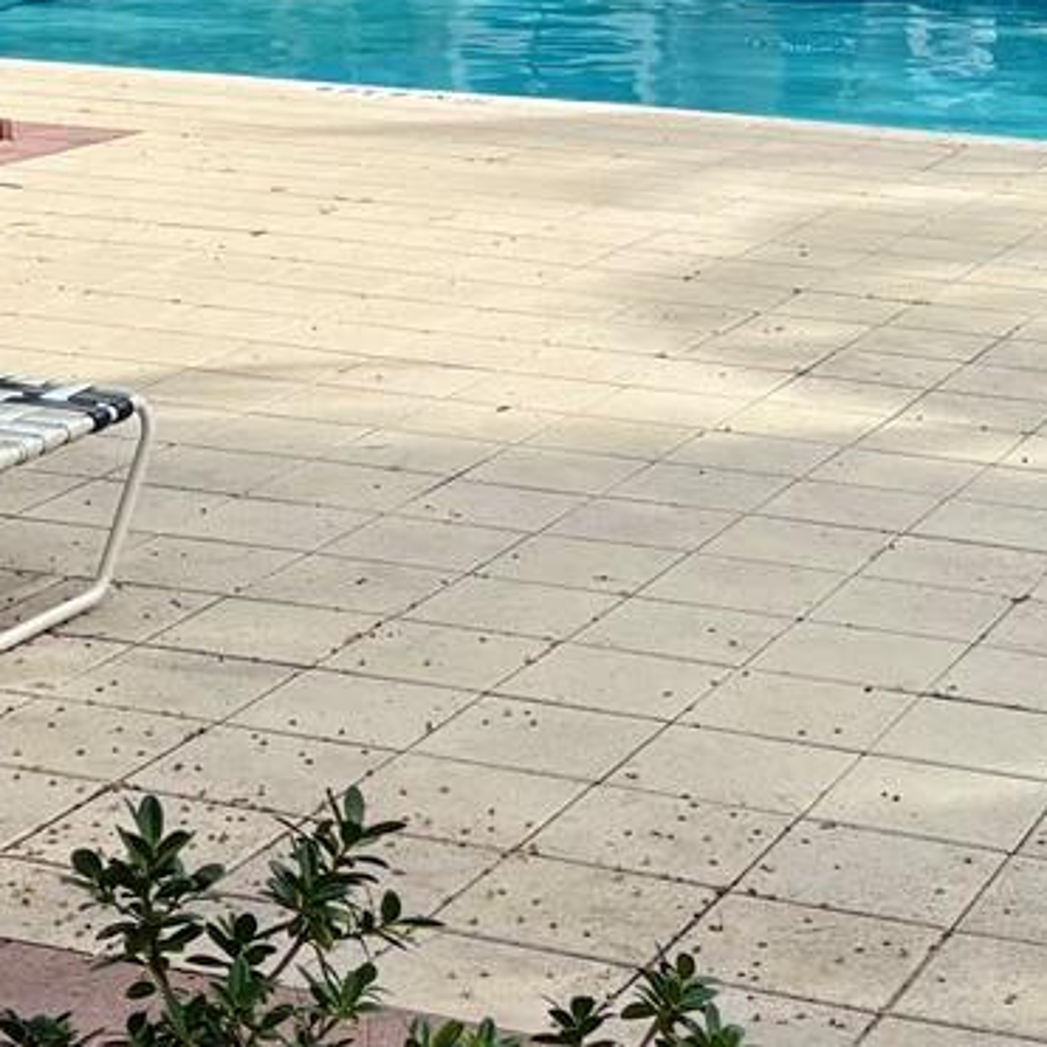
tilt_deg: -0.7
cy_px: -327
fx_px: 3388
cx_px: 655
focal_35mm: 99
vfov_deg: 16.6
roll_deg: +0.2
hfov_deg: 17.5
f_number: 1.6
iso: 50
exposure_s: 1/2075
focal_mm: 5.96
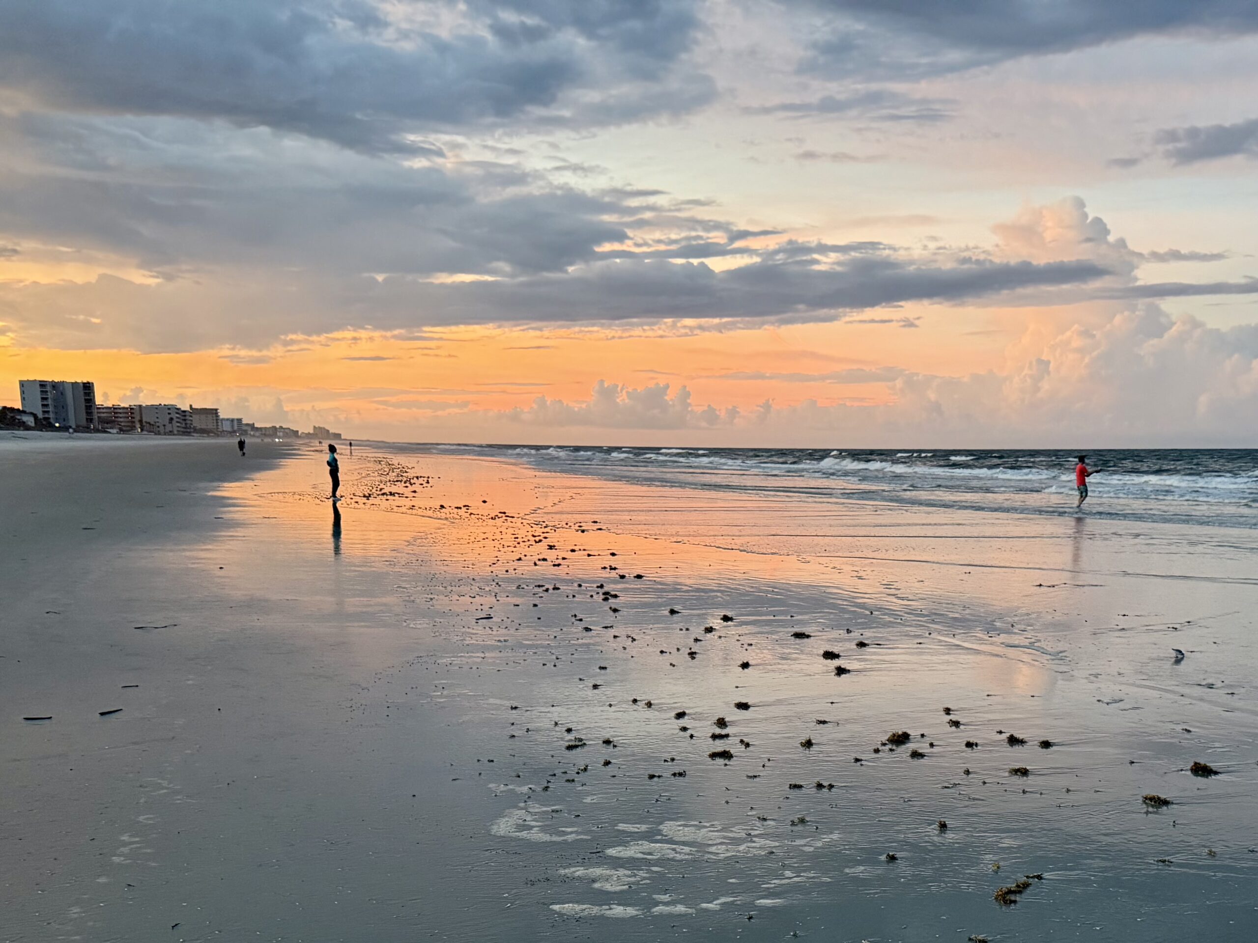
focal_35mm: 24
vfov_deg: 56.8
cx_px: 629
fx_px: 872
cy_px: 472
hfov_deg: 71.6
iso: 500
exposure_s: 1/60
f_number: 1.78
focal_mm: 6.76
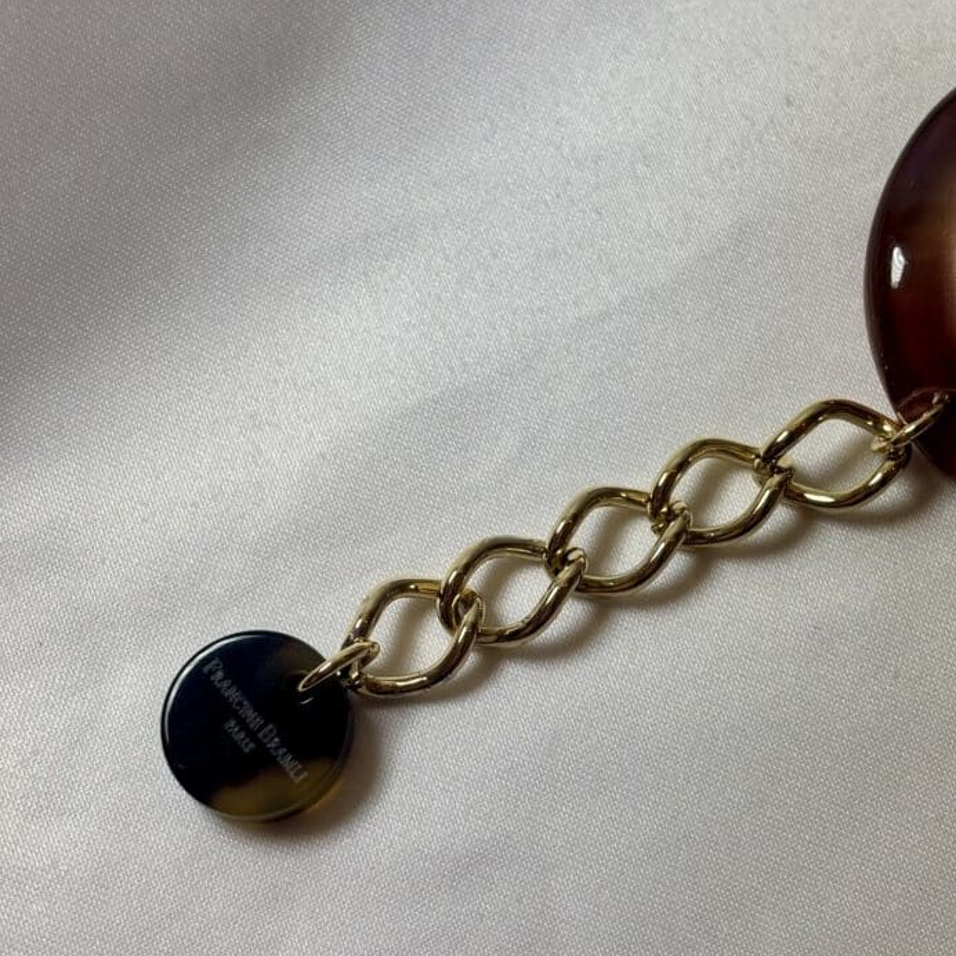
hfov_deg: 25.3
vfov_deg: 25.3
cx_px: 519
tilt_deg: -72.4
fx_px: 2125
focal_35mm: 68
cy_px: 546
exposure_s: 1/433
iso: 32
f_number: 1.6
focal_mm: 5.96
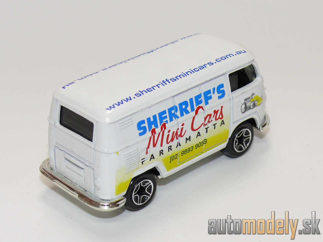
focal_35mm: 102
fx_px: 952
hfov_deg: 19.3
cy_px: 121
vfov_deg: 14.5
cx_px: 162
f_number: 4
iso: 100
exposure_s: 1/30
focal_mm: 13.3
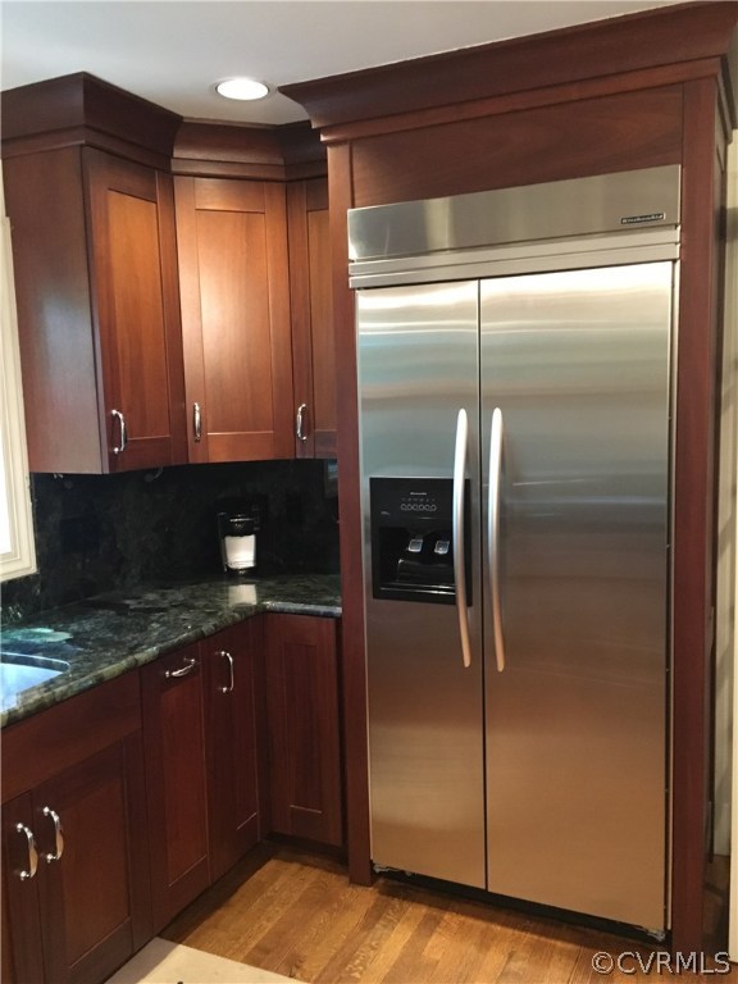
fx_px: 824
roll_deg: +1.6
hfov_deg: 48.2
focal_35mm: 29
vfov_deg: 61.7
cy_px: 492
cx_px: 369
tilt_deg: -8.1
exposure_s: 1/15
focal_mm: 4.15
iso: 250
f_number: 2.2
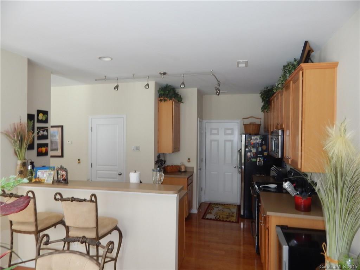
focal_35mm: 22
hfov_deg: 76.4
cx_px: 180
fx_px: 229
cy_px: 135
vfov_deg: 61.1
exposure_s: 1/30
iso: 125
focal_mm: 4
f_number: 3
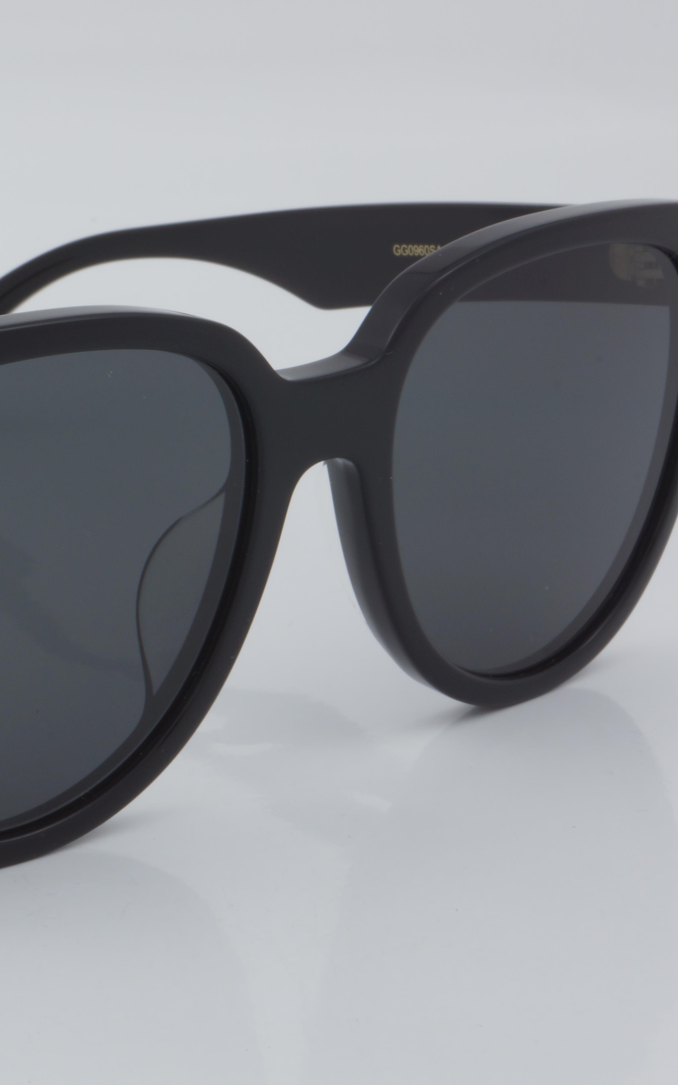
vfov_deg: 18.1
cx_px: -47
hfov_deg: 11.2
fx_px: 3399
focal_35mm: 115
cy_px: 542
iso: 100
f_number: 32
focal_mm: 50
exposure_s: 1/4
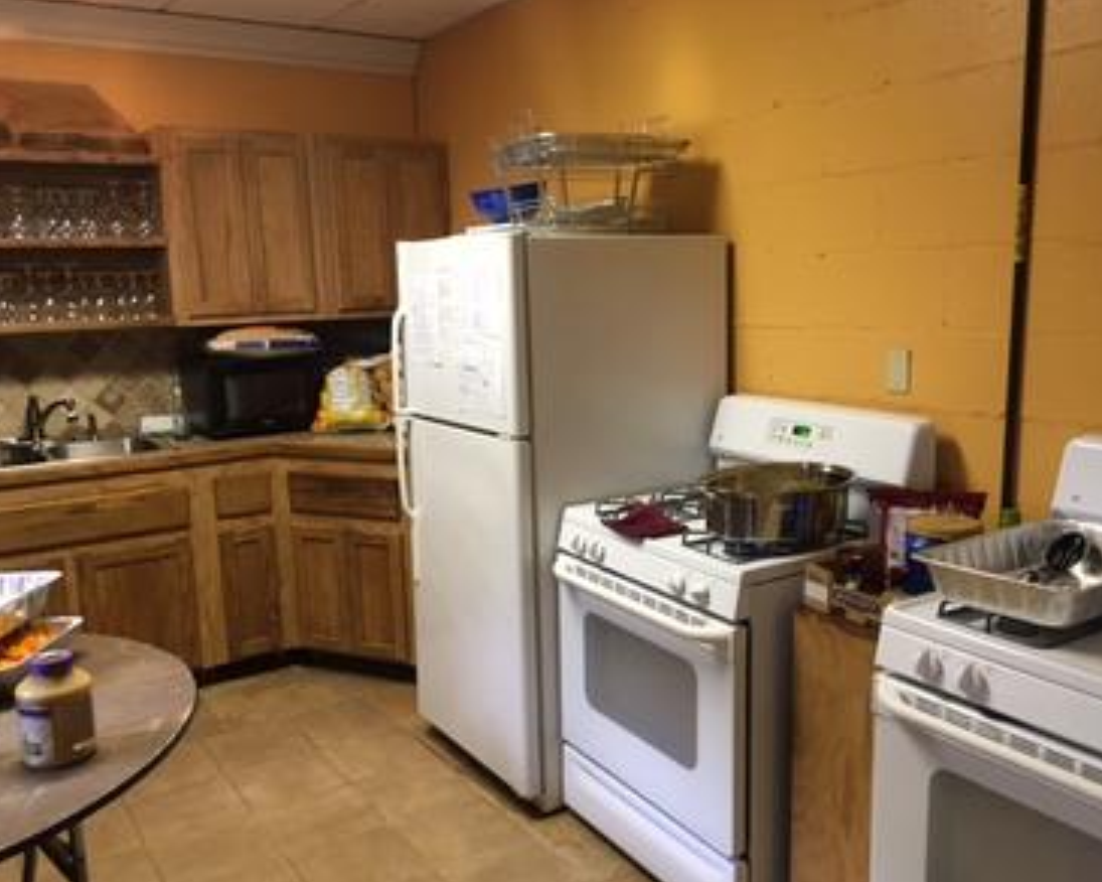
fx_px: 1011
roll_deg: +1.6
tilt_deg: -8.2
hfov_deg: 57.1
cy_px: 441
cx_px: 580
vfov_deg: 47.1
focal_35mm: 31
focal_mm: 4.15
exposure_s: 1/30
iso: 125
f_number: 2.2
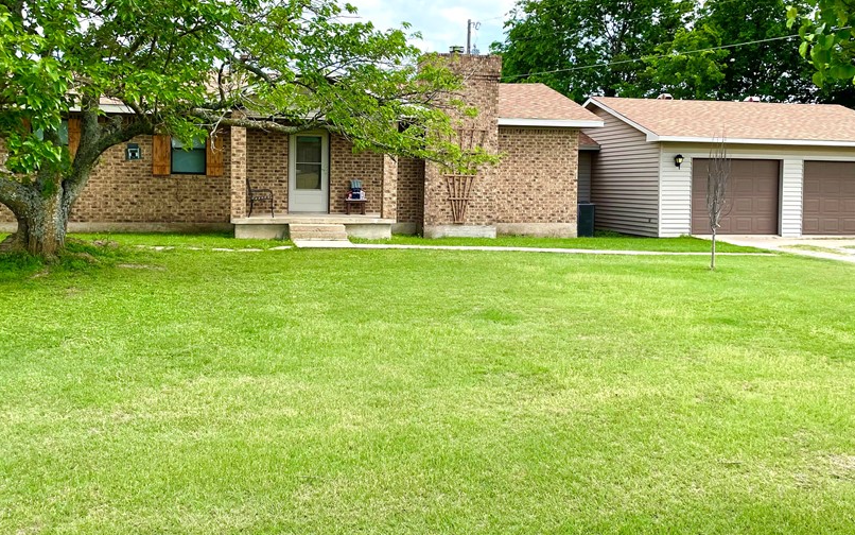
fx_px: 816
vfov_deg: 36.2
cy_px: 221
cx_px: 420
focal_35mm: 35
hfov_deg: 55.3
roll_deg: -0.7
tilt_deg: -2.7
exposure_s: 1/1289
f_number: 1.6
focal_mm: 4.2
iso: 32
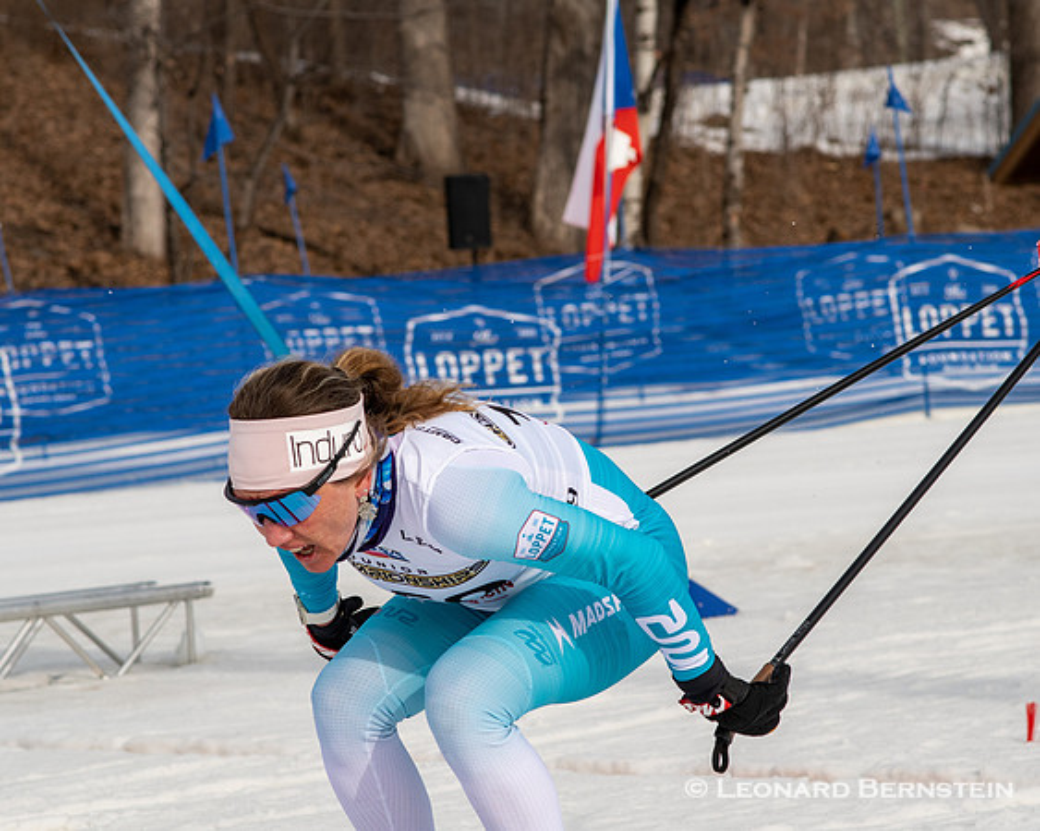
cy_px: 416
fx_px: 4418
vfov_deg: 10.7
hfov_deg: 13.4
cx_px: 481
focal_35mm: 144
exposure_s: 1/2000
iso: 400
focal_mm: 85
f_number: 5.6
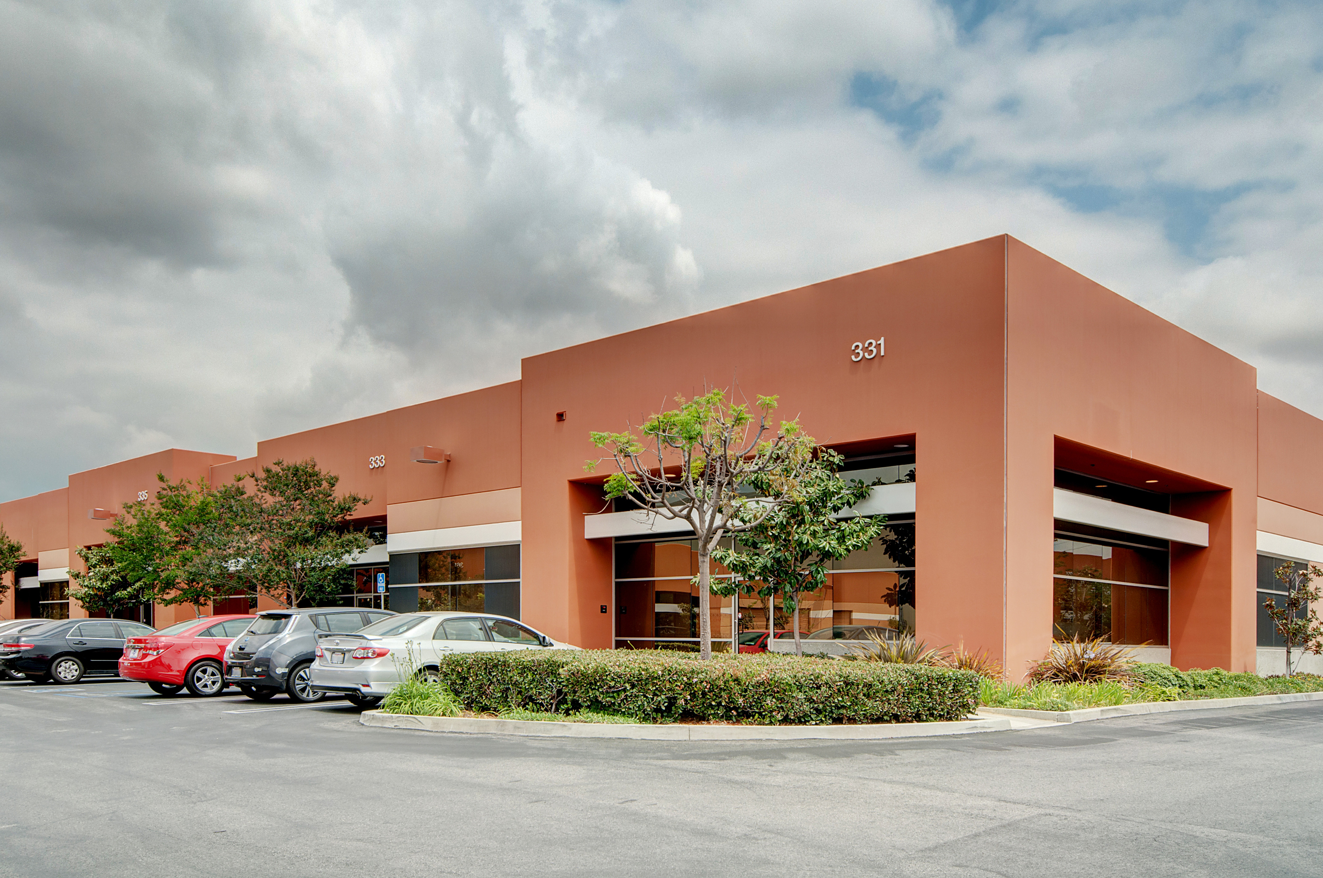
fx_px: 1101
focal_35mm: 30
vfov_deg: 43.5
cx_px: 662
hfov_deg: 62.0
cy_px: 439
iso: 200
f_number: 11
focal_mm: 20
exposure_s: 1/320
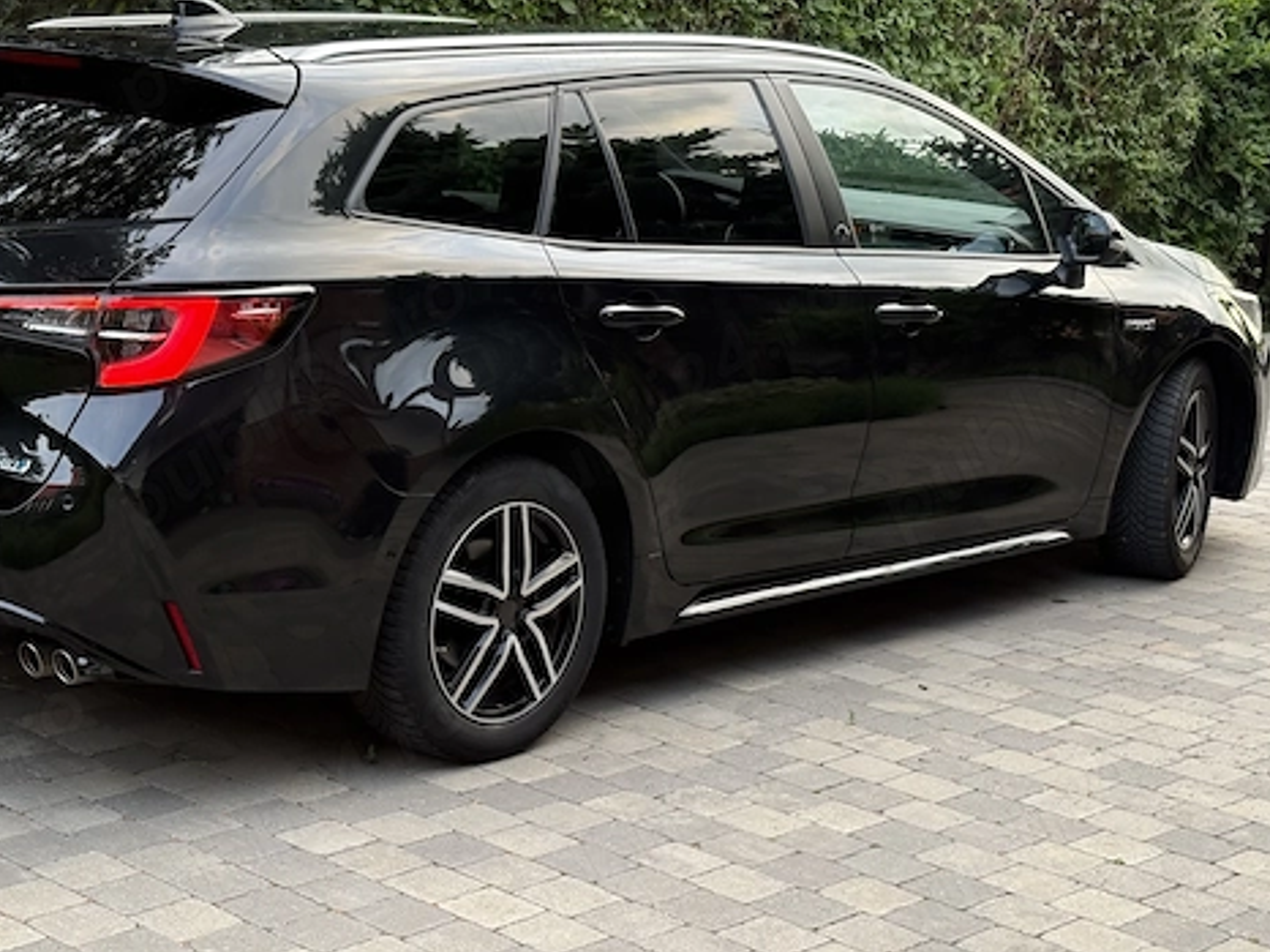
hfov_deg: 28.9
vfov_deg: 21.9
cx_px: 482
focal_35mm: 67
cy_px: 431
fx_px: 2457
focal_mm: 5.96
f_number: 1.6
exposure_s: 1/104
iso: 64
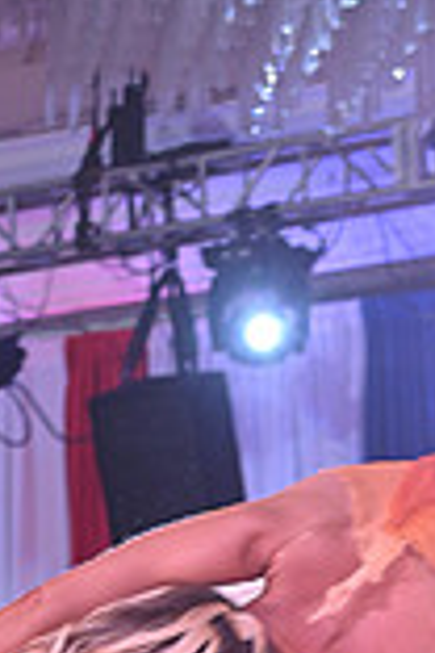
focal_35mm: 304
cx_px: 659
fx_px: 5510
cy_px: 1197
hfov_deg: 4.5
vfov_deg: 6.6
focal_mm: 82
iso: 1600
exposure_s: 1/200
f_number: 4.5
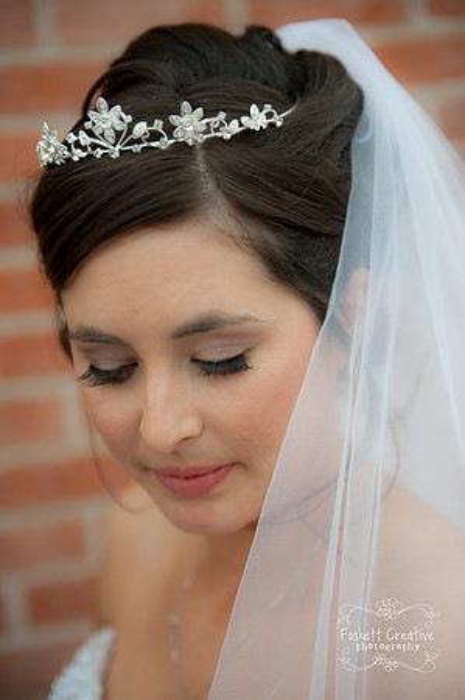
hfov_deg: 23.3
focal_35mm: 58
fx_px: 1126
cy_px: 350
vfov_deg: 34.5
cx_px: 232
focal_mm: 58
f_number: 2.8
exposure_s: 1/640
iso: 200
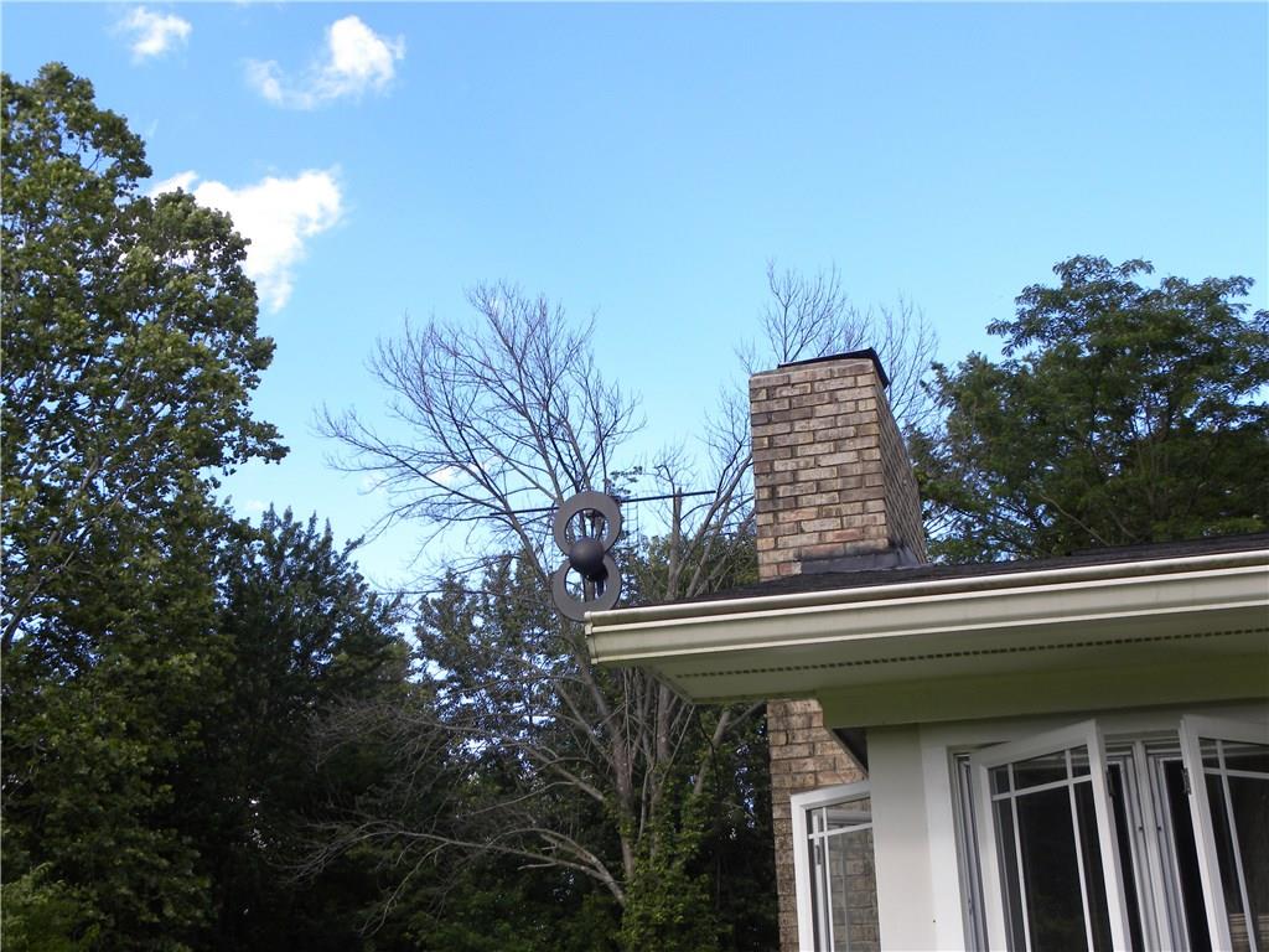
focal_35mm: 41
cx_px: 634
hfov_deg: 45.8
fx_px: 1503
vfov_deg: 35.1
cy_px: 476
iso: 64
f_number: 4
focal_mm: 7.3
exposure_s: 1/162
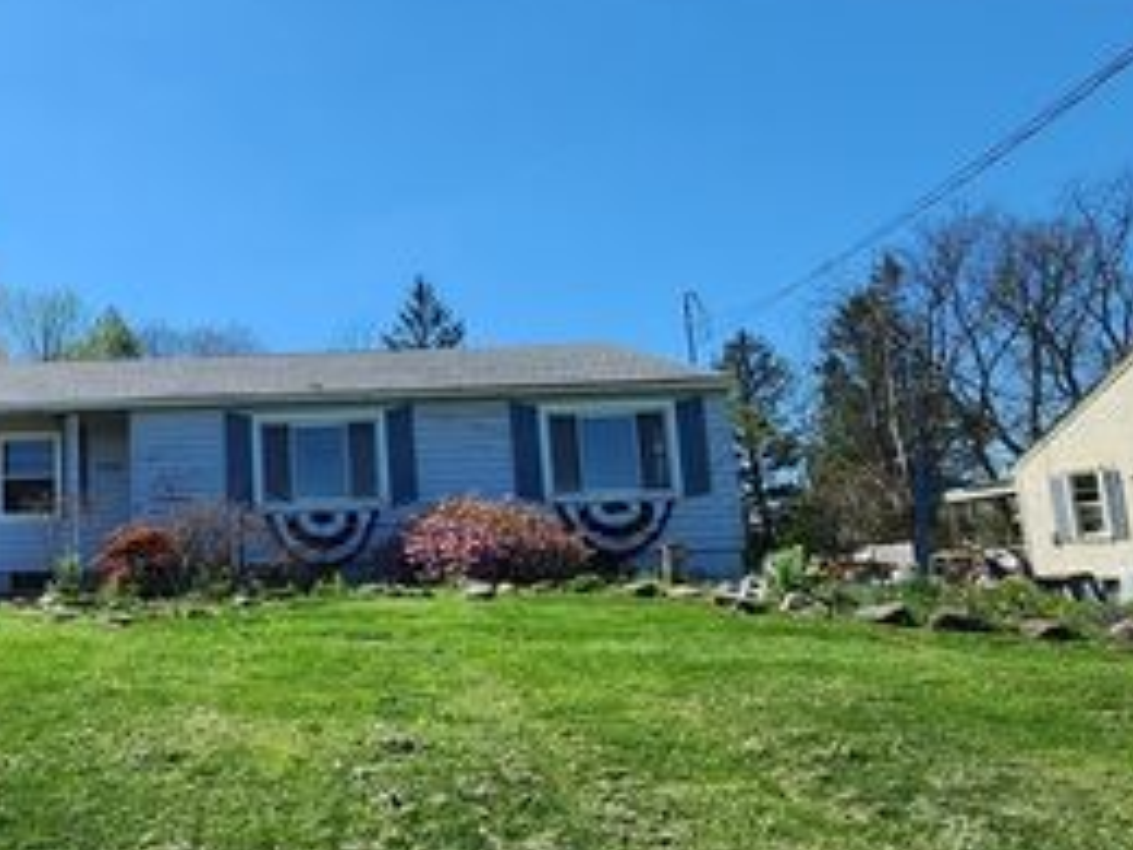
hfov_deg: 62.2
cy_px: 473
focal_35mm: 25
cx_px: 192
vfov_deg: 54.8
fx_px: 818
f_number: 2.2
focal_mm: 2.2
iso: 50
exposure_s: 1/1957
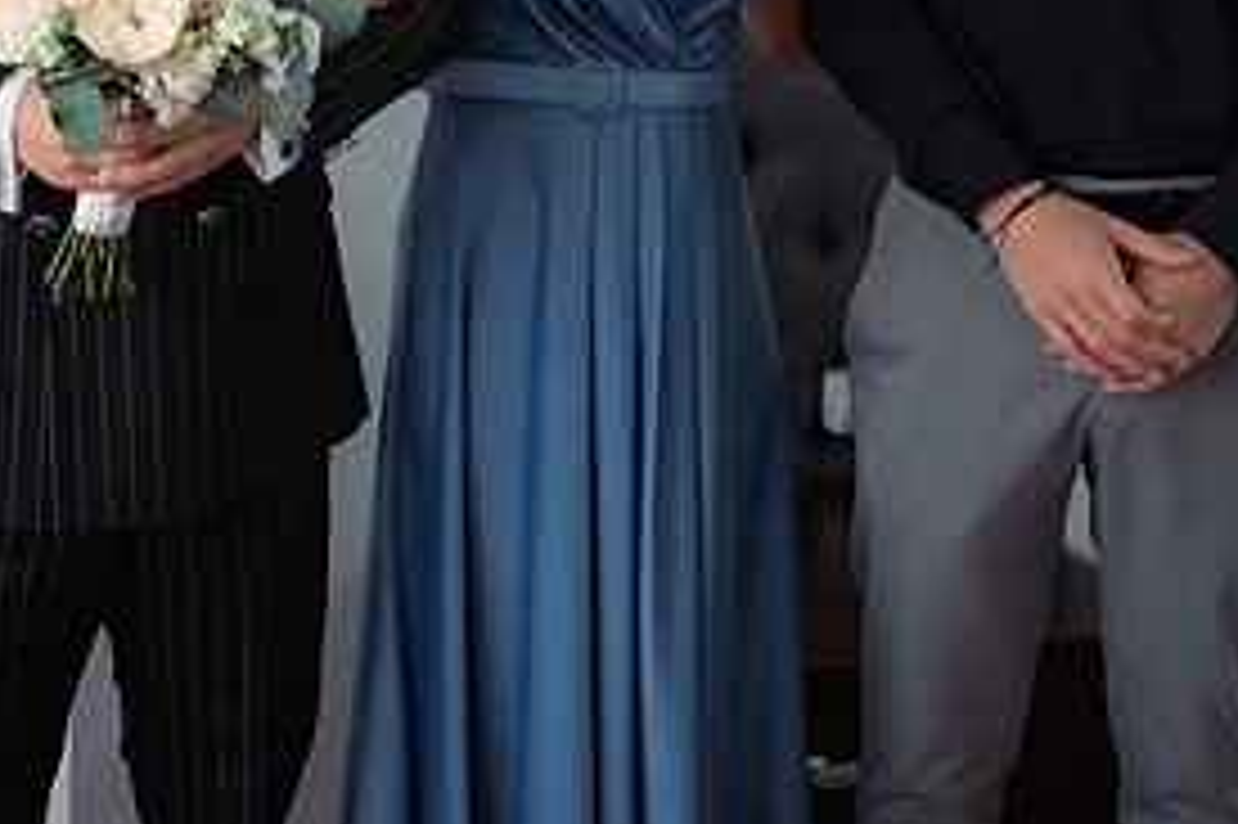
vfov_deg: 16.8
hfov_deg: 25.3
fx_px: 2681
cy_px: -147
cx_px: 160
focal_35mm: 78
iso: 1600
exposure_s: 1/160
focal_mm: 30
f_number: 2.8
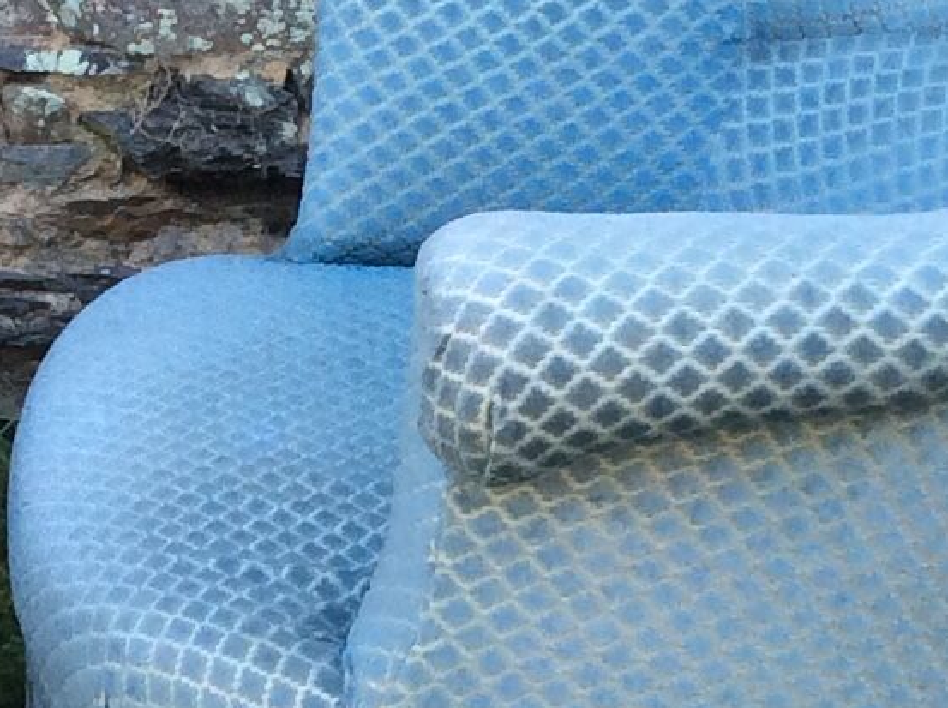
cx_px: -3
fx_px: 4102
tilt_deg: -22.4
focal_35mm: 150
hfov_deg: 13.0
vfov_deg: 9.9
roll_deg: -0.2
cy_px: 478
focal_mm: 3.3
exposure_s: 1/100
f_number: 2.4
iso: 50
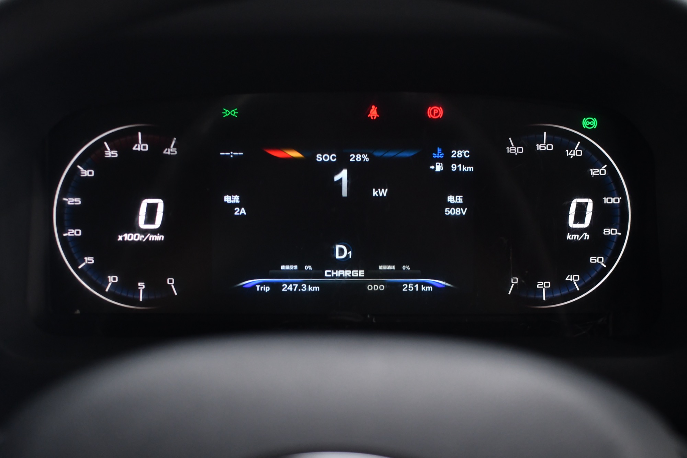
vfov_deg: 25.7
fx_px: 1002
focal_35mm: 52
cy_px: 229
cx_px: 344
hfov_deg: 37.9
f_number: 3.2
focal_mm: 35
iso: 1250
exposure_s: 1/160
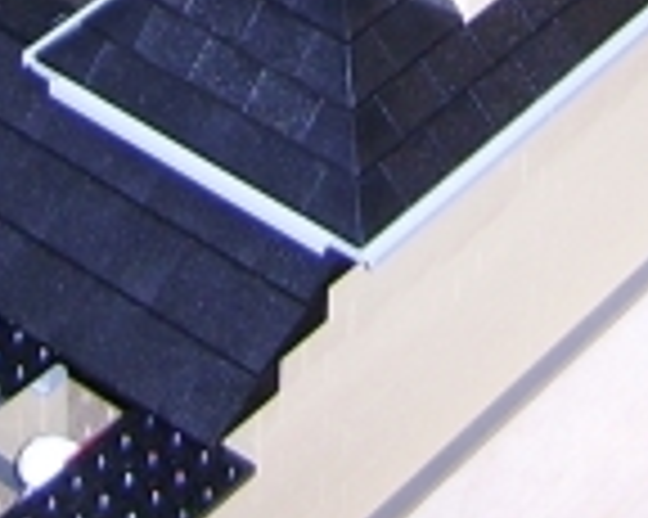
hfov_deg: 10.2
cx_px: 310
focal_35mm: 190
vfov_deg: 7.7
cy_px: -631
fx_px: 3641
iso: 100
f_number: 2.8
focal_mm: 5.95
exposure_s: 1/30
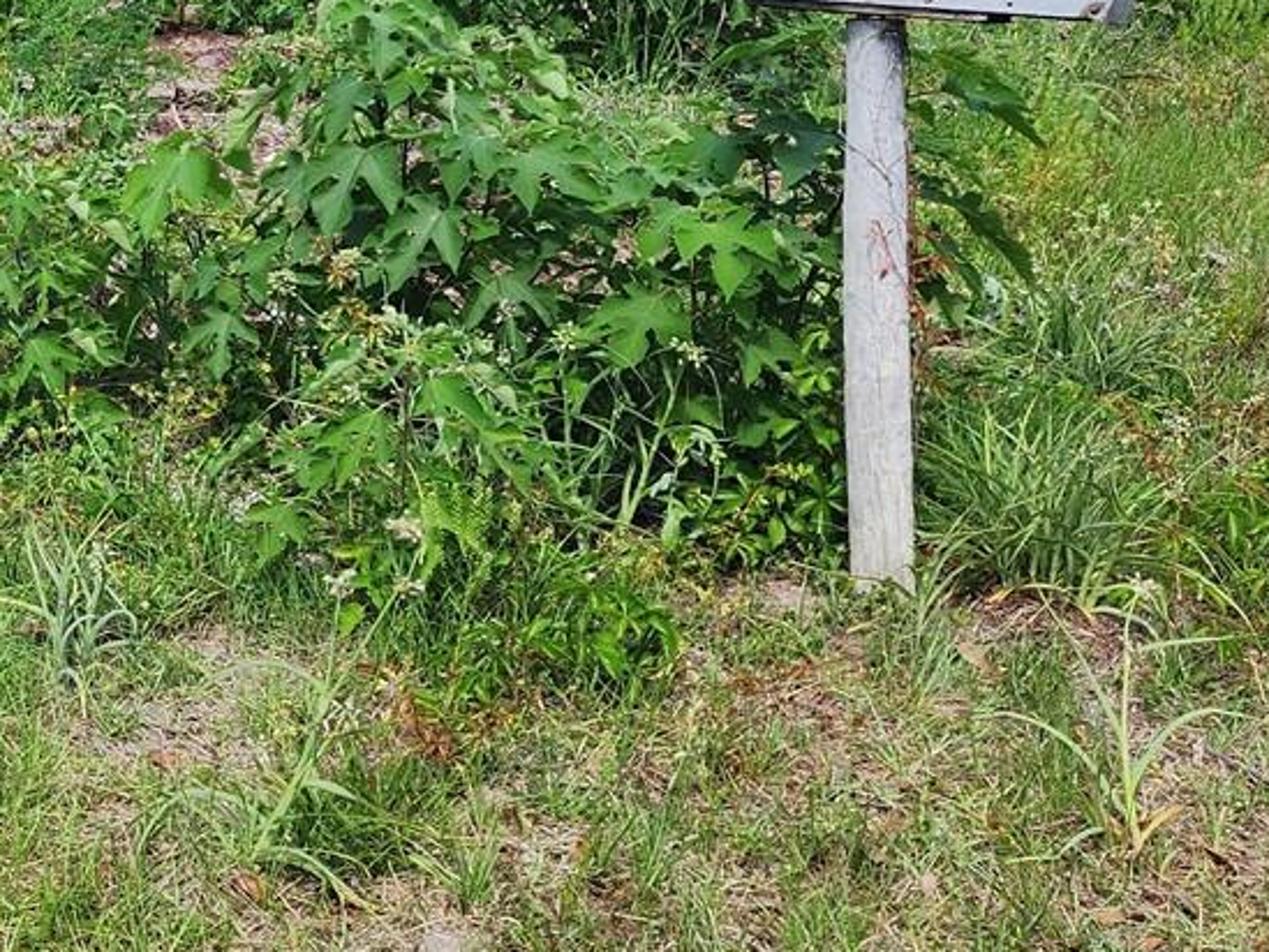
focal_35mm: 67
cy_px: 143
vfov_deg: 21.6
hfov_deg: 25.6
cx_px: -298
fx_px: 2457
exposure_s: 1/417
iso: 12
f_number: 1.8
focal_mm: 6.4
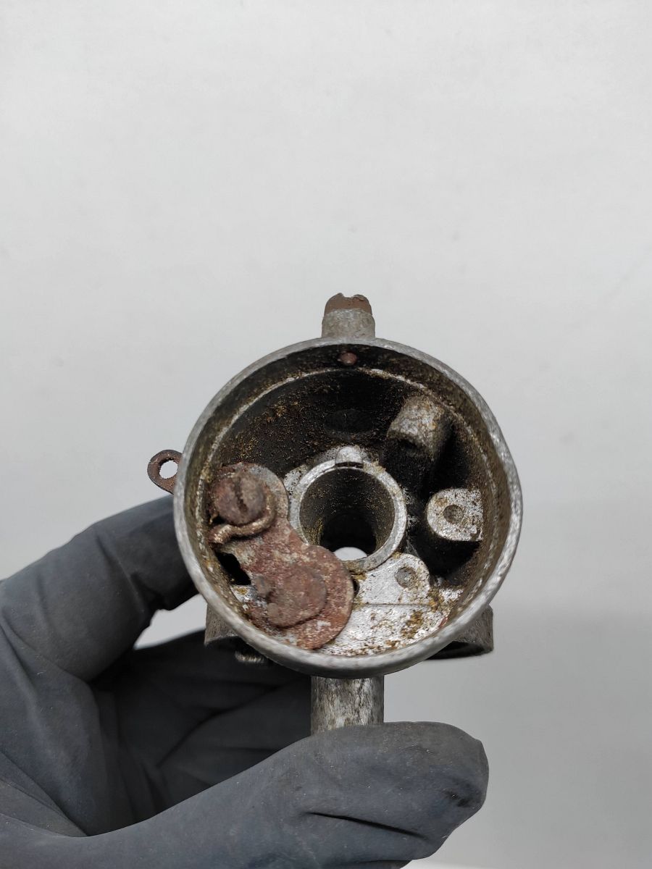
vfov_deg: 67.3
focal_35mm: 26
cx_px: 326
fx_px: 653
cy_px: 434
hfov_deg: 53.1
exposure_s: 1/100
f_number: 1.75
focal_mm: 4.77
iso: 150
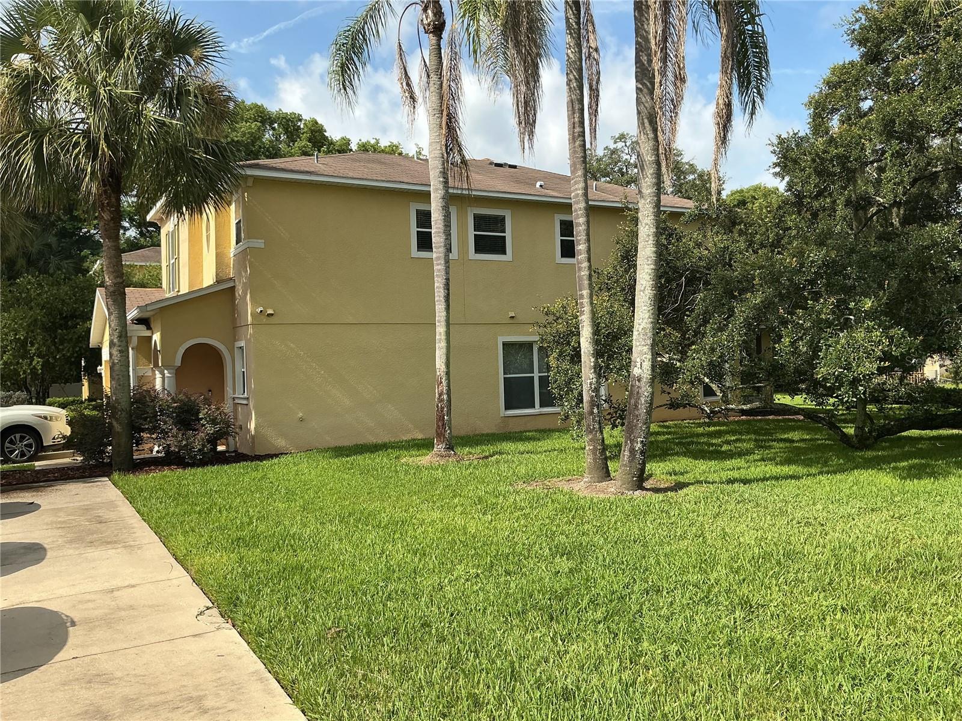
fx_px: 806
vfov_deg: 48.2
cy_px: 360
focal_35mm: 29
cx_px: 481
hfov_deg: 61.7
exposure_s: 1/1412
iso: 25
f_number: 1.8
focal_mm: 3
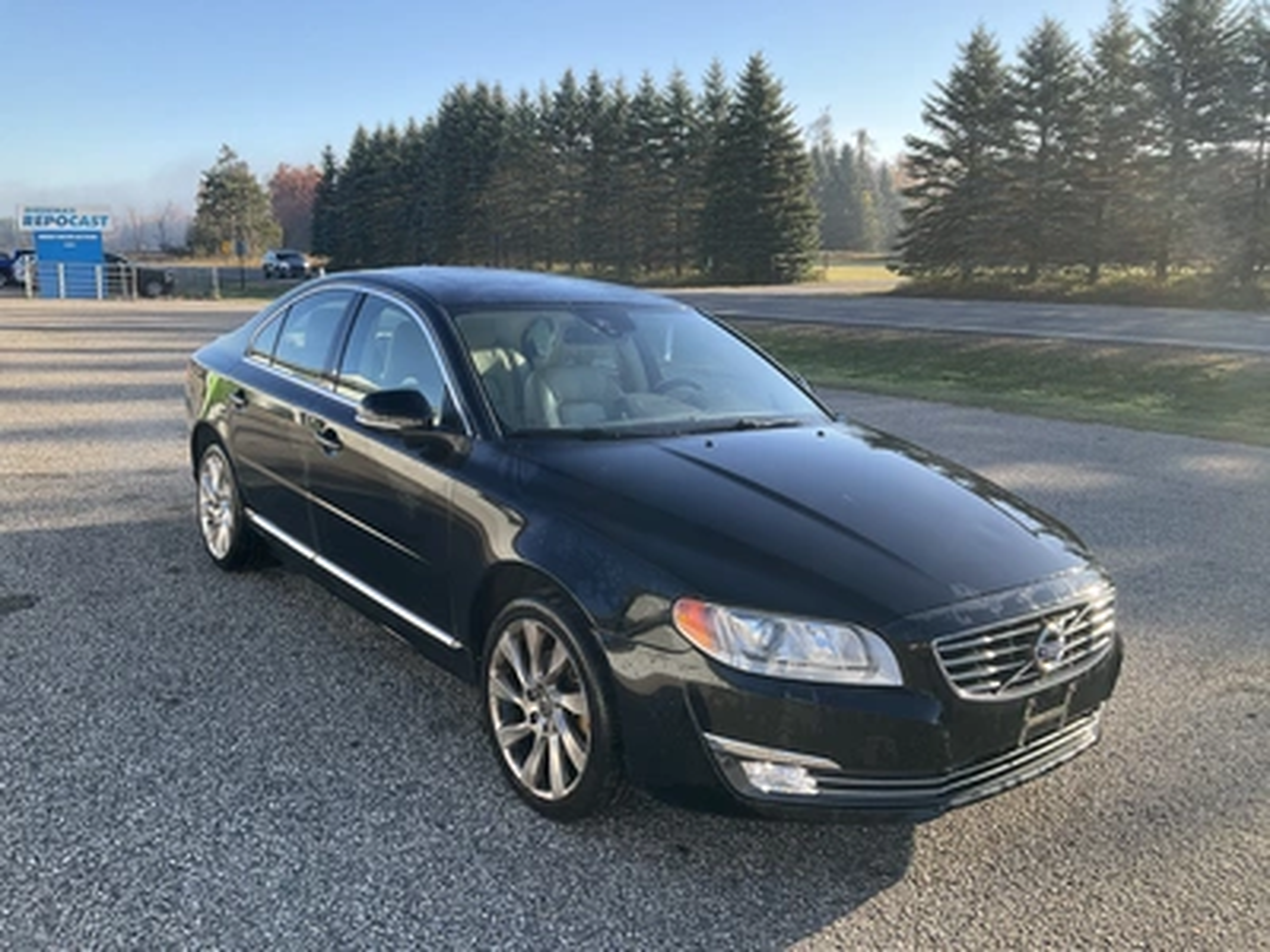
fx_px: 1064
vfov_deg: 48.2
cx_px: 635
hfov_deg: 61.7
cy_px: 476
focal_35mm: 29
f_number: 1.8
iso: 25
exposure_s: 1/446
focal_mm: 3
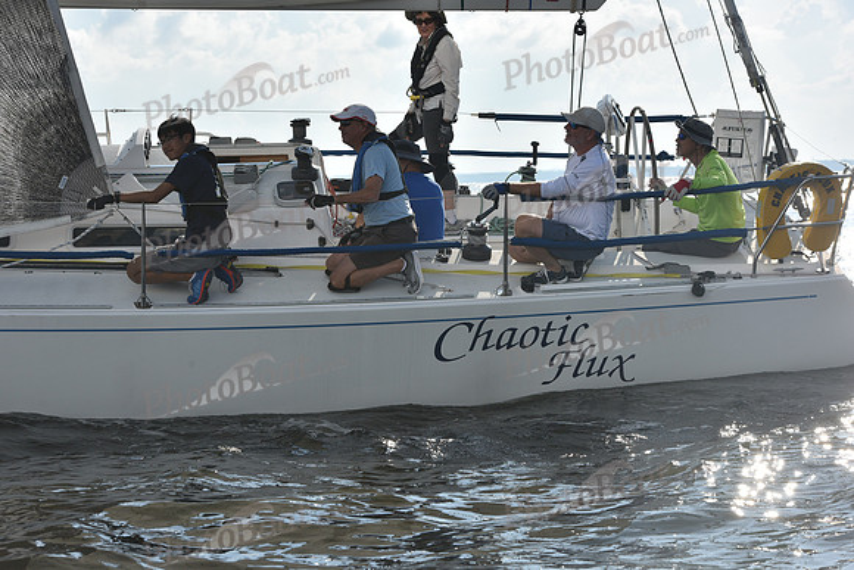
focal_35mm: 95
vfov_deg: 14.4
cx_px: 427
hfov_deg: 21.5
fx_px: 2254
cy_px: 285
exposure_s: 1/1250
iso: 250
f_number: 9
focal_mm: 95
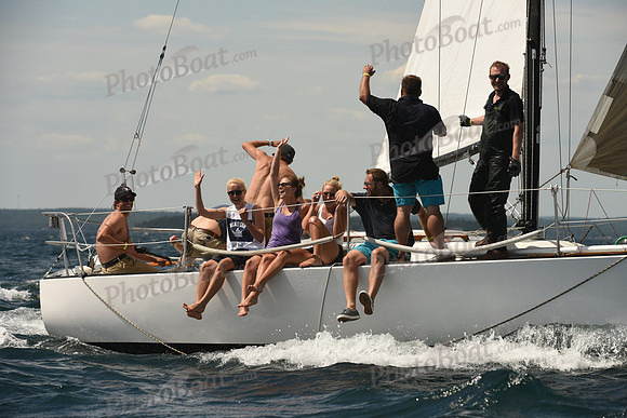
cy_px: 209
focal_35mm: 200
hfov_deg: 10.3
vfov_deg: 6.9
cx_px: 314
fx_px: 3484
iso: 250
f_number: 7.1
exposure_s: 1/1000
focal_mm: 200
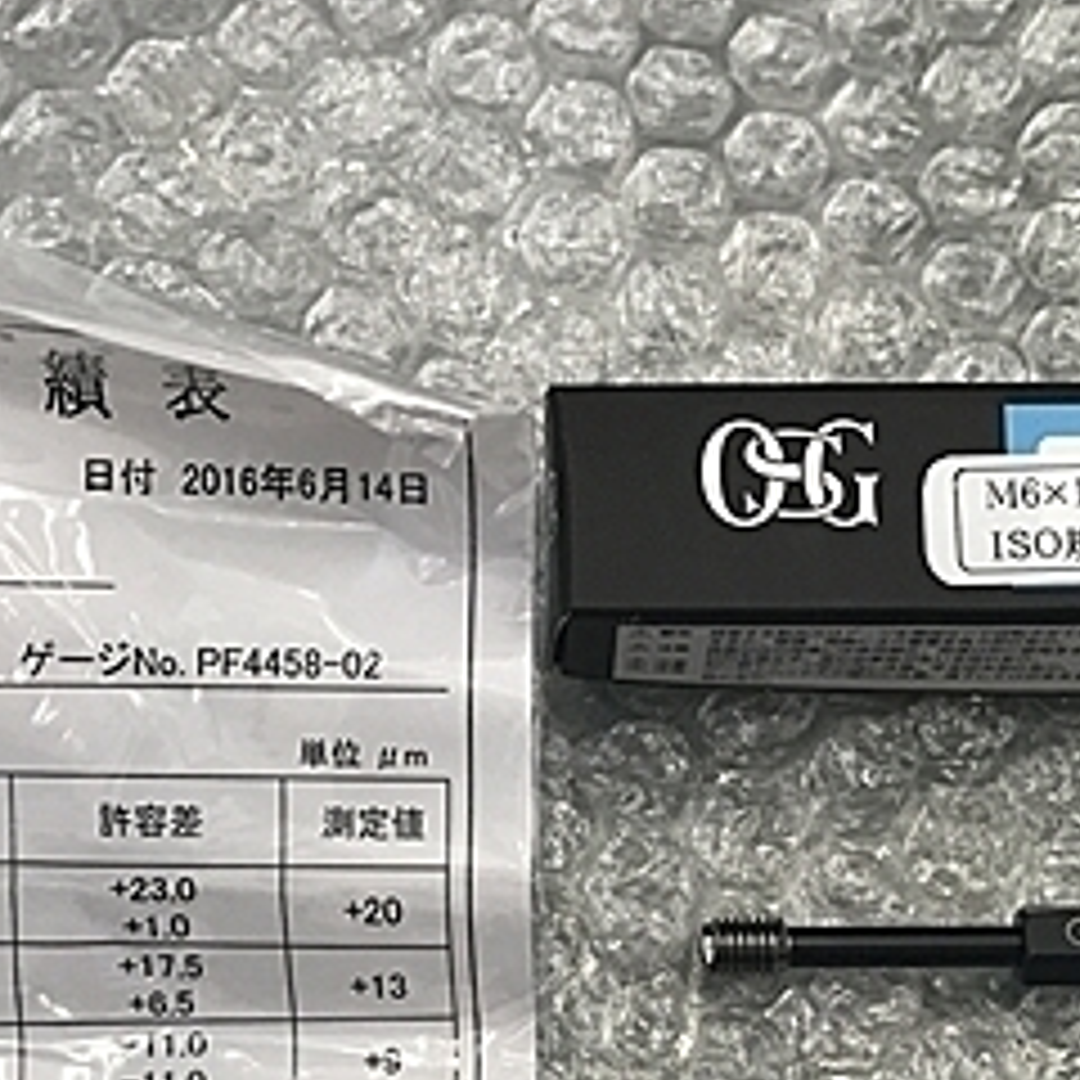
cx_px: 630
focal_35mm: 66
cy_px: 1053
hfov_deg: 26.1
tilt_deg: -77.4
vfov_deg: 25.0
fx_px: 2330
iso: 25
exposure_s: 1/33
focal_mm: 3.99
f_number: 1.8
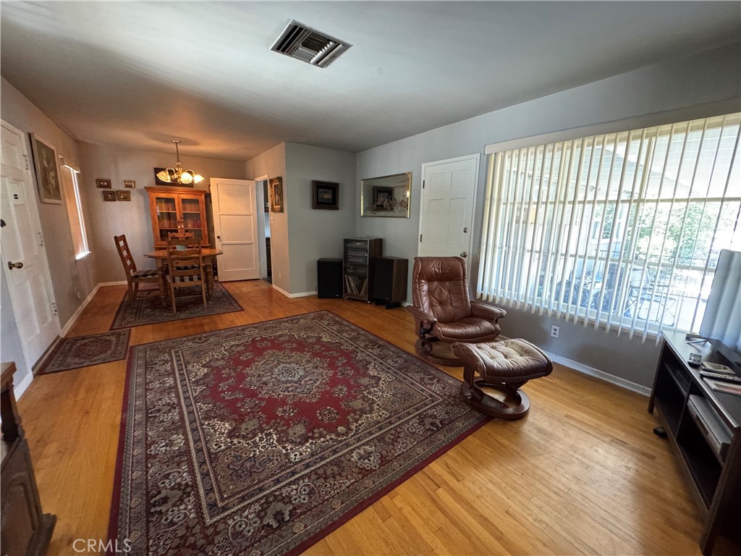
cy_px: 278
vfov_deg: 85.7
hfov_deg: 102.1
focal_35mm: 14
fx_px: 300
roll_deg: -1.1
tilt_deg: -12.6
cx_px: 370
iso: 1000
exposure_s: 1/60
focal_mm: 2.22
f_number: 2.2
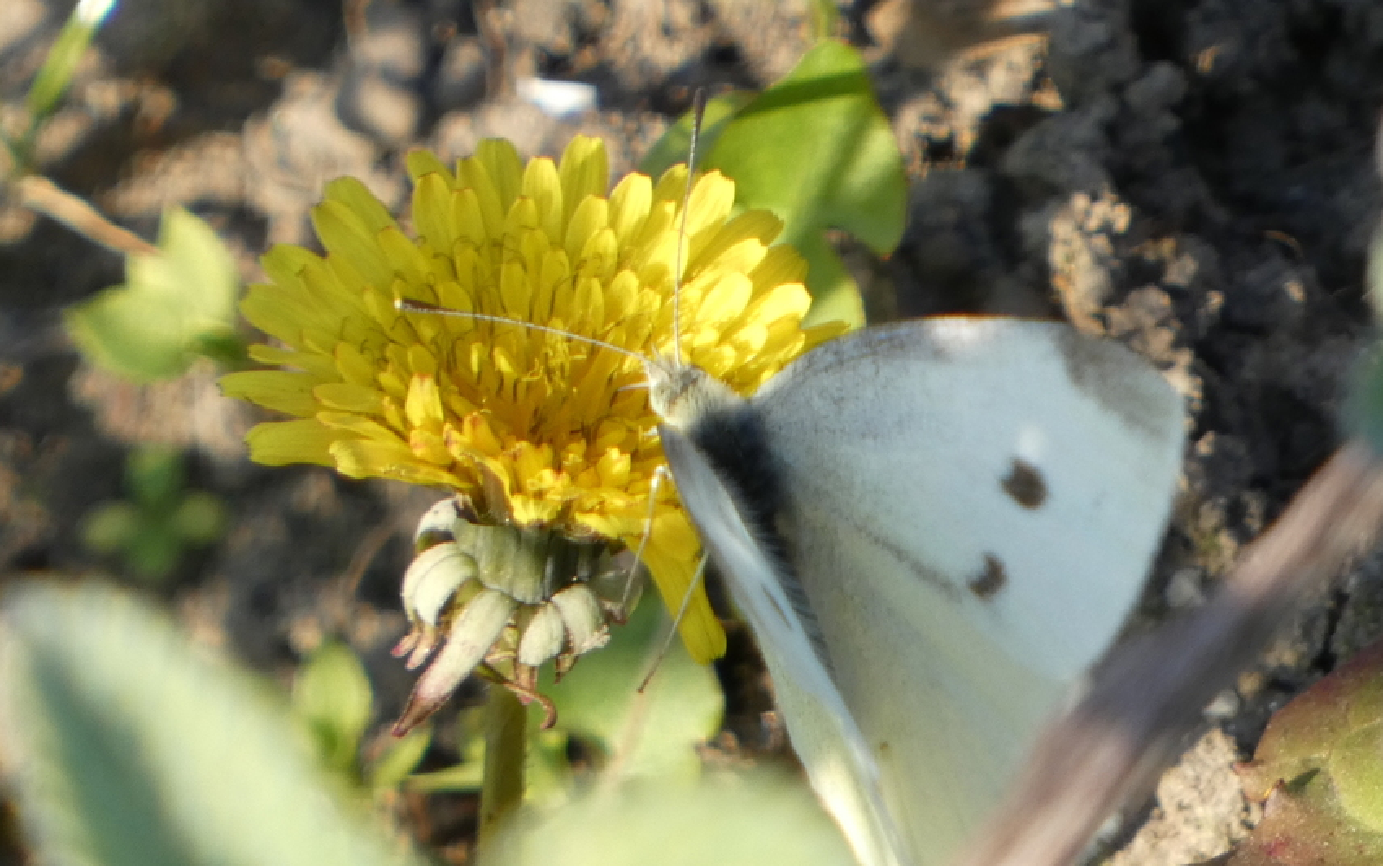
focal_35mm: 1225
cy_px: 485
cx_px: 692
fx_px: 46190
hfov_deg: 1.7
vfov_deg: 1.1
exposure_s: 1/125
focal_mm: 206.4
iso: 160
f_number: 5.8
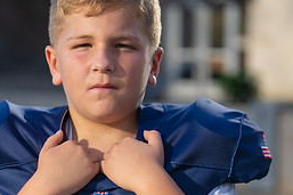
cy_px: 166
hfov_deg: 13.0
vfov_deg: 8.7
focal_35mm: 158
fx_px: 1285
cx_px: 108
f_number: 2.8
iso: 100
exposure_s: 1/800
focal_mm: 70
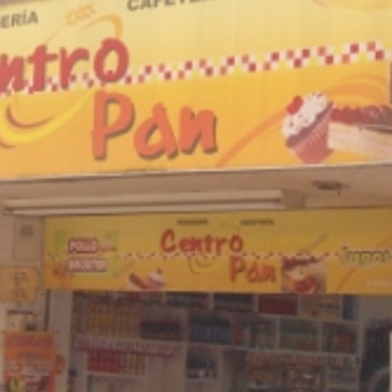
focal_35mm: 149
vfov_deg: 11.6
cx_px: 73
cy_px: 0
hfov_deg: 11.7
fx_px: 1909
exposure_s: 1/320
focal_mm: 11.2
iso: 400
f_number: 4.2
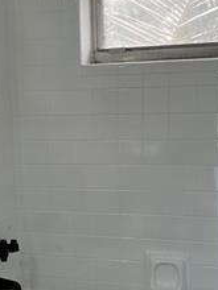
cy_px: 211
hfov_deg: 20.6
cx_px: 57
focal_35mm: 71
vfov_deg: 27.1
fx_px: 596
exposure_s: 1/125
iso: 64
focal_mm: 5.7
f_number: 1.5
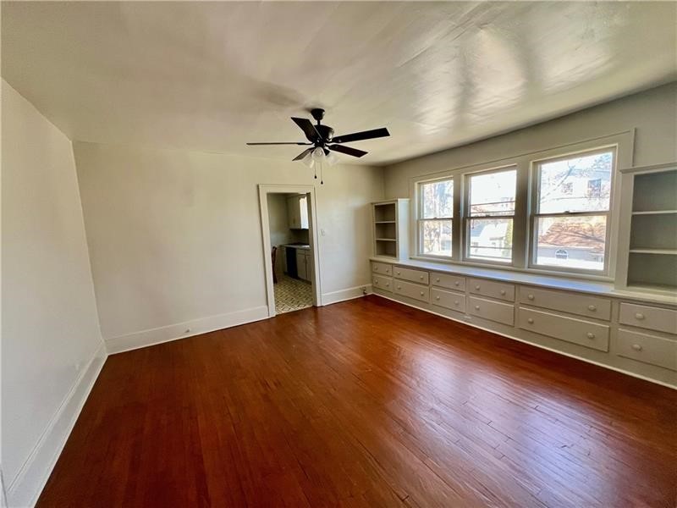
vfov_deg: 89.9
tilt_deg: -6.8
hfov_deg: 106.2
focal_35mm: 13
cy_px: 254
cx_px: 338
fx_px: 254
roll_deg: +3.4
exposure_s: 1/99
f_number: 1.8
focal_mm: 1.57
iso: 125
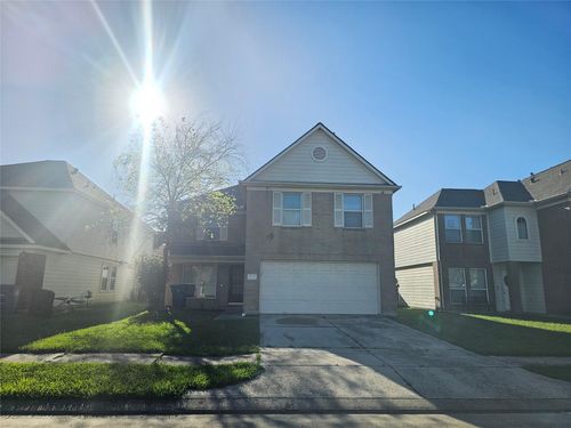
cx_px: 286
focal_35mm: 23
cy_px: 214
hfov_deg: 73.9
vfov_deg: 58.9
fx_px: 379
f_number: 1.7
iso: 20
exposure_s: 1/1205
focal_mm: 6.3
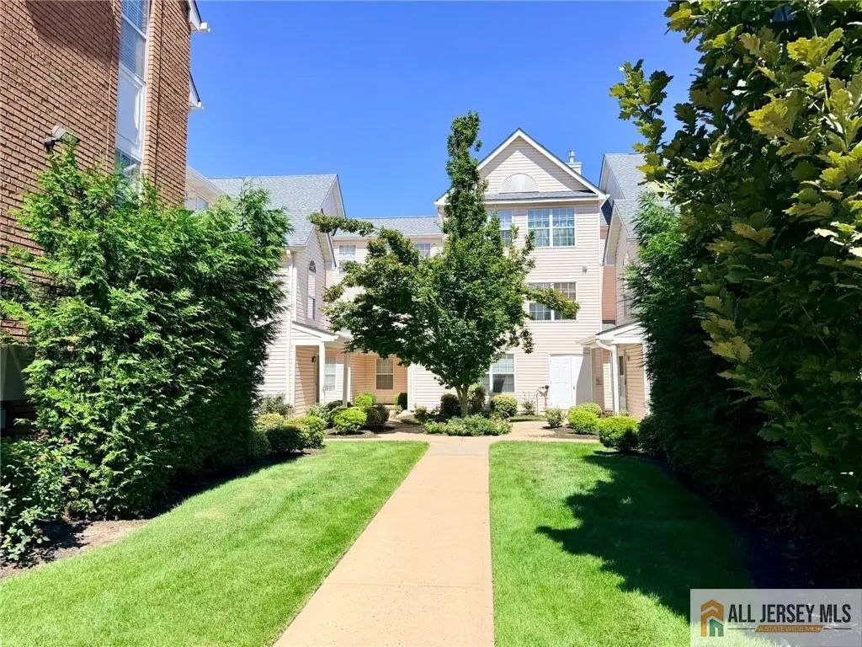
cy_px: 324
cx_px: 431
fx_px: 598
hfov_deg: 71.6
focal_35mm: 24
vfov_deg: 56.8
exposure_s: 1/4975
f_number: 1.78
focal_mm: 6.76
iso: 80
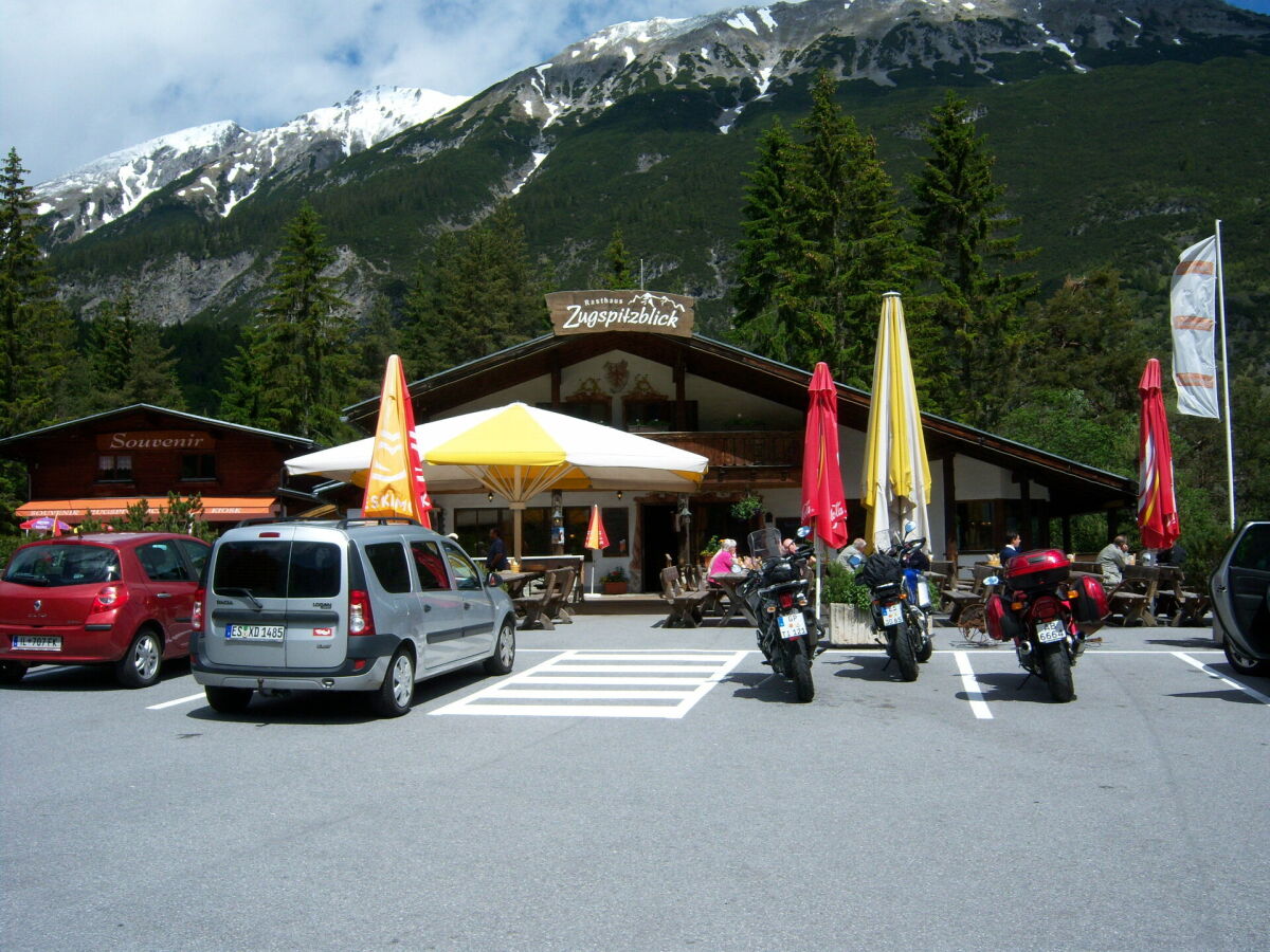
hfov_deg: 51.4
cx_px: 635
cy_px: 476
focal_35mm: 36
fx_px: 1321
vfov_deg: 39.7
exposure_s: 1/800
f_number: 4.8
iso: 80
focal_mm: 7.5
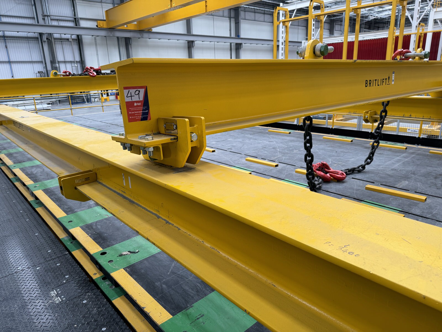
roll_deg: +2.1
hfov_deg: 71.6
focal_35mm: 24
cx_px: 221
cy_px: 166
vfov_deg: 56.8
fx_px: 306
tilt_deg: -16.2
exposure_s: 1/121
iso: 100
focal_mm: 6.86
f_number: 1.78
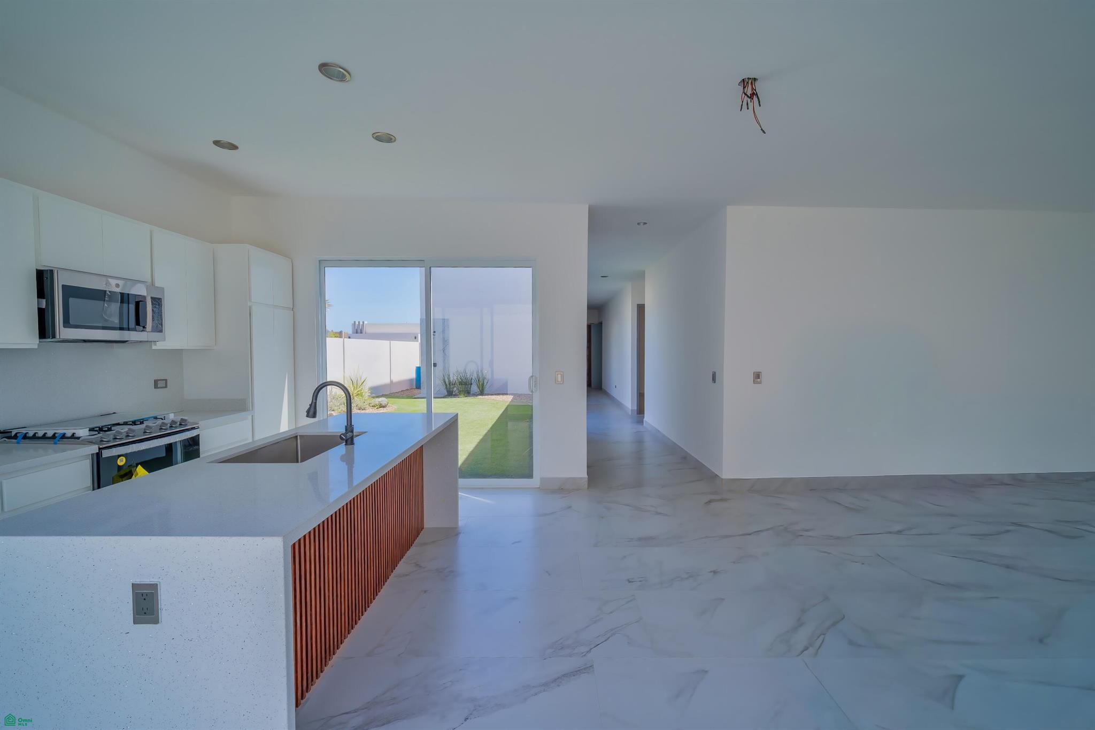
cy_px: 365
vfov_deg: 81.2
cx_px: 548
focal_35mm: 14
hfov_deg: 104.3
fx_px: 426
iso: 50
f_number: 4
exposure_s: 1/250
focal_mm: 14
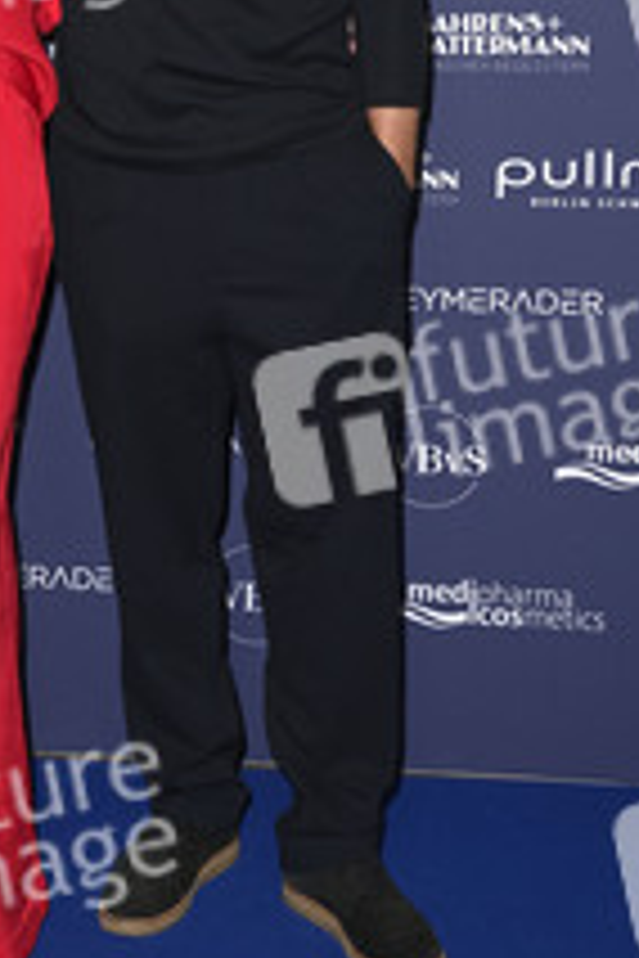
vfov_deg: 22.3
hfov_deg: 15.0
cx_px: 76
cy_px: 175
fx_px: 2396
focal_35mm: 90
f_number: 5.6
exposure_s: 1/250
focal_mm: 48
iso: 320
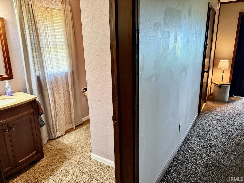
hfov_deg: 71.6
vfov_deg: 56.8
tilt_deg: -15.1
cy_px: 92
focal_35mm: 24
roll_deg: +0.3
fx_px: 169
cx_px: 122
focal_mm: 6.76
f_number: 1.78
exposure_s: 1/60
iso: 500
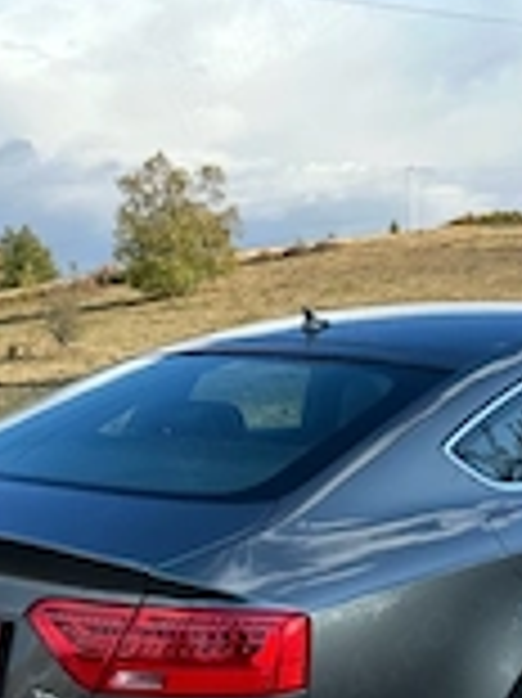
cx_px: 400
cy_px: 419
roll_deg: +0.1
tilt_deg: -5.7
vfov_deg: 31.1
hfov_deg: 23.3
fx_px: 1248
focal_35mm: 62
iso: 80
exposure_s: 1/4016
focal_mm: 6.86
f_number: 1.78
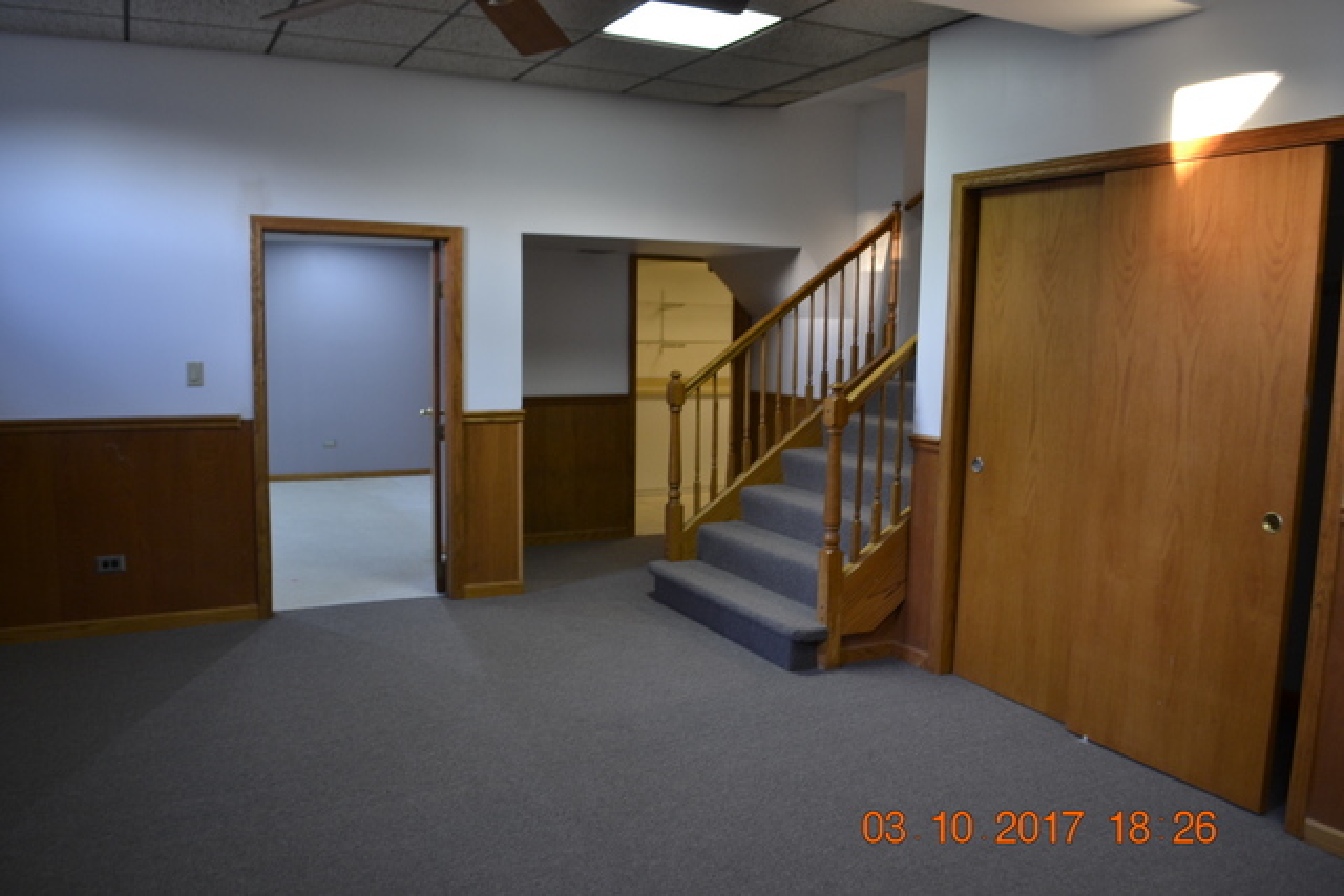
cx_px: 672
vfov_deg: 48.0
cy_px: 448
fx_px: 1008
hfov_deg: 67.4
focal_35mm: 27
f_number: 3.5
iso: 400
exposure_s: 1/15
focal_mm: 18
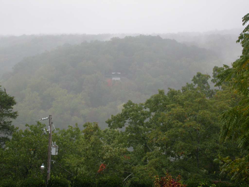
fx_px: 734
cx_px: 124
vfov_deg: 14.5
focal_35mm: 102
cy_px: 94
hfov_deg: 19.3
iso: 100
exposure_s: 1/166
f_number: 4
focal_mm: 21.1
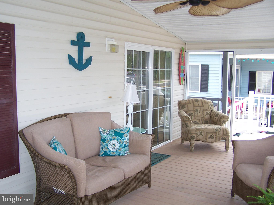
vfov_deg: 37.7
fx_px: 301
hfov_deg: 49.0
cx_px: 137
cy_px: 102
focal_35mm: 38
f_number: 2.8
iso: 80
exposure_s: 1/250
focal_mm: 6.3
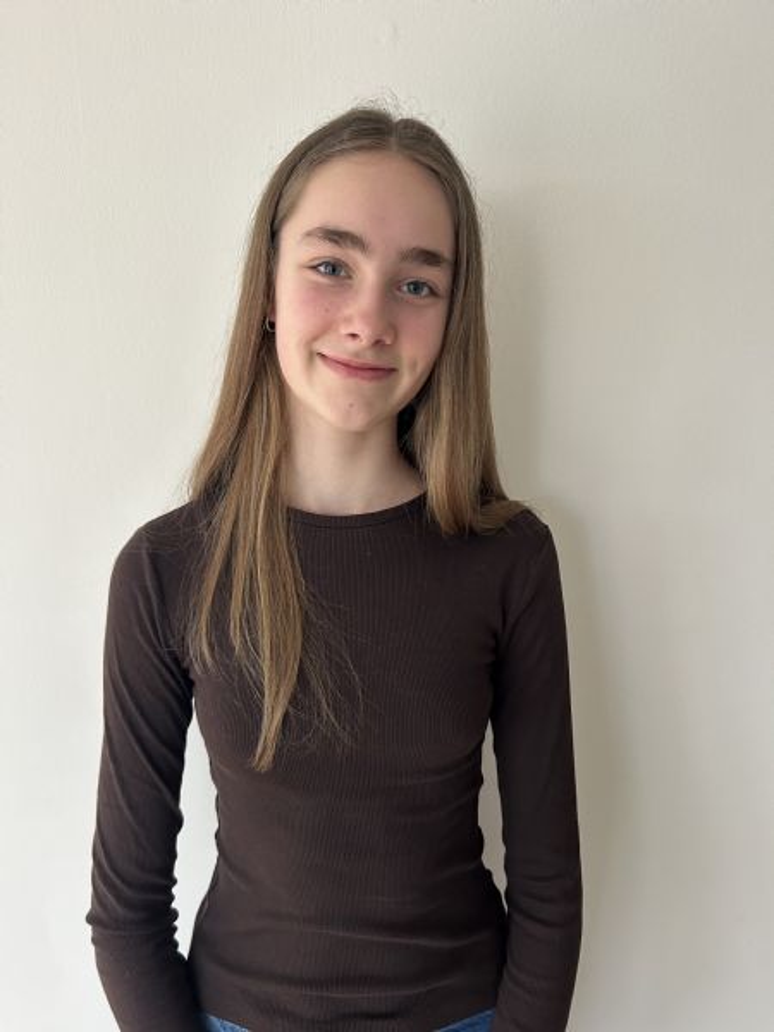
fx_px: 775
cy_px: 516
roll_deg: +1.2
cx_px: 387
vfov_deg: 67.3
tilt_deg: -12.0
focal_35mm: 26
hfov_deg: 53.1
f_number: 1.5
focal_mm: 5.7
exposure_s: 1/60
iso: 160
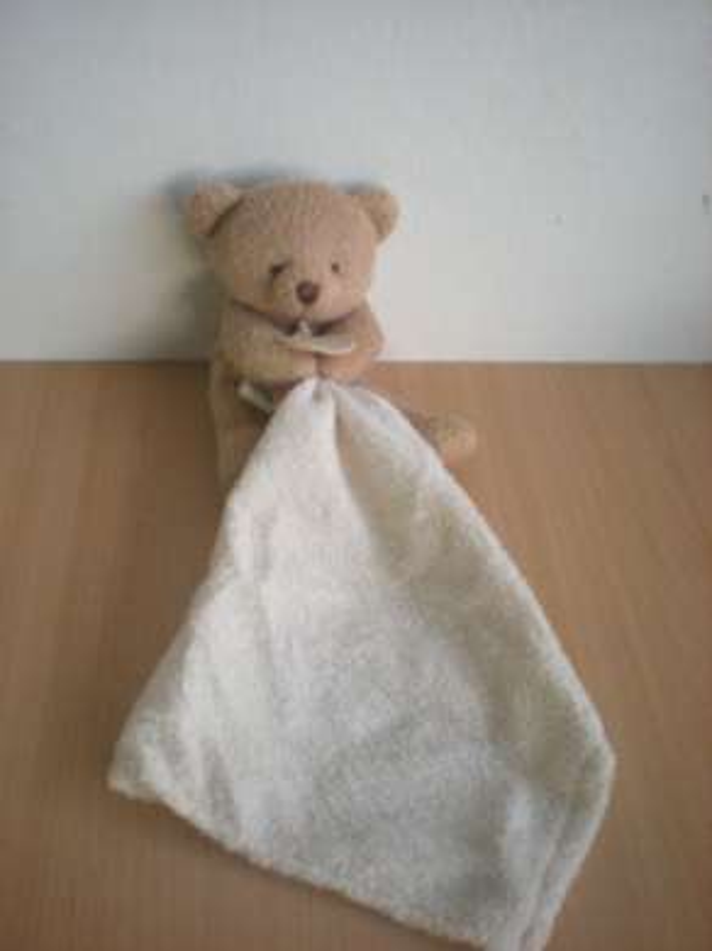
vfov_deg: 49.0
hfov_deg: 37.7
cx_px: 356
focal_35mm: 38
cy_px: 476
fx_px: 1043
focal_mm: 6.3
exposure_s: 1/8
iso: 435
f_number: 3.1
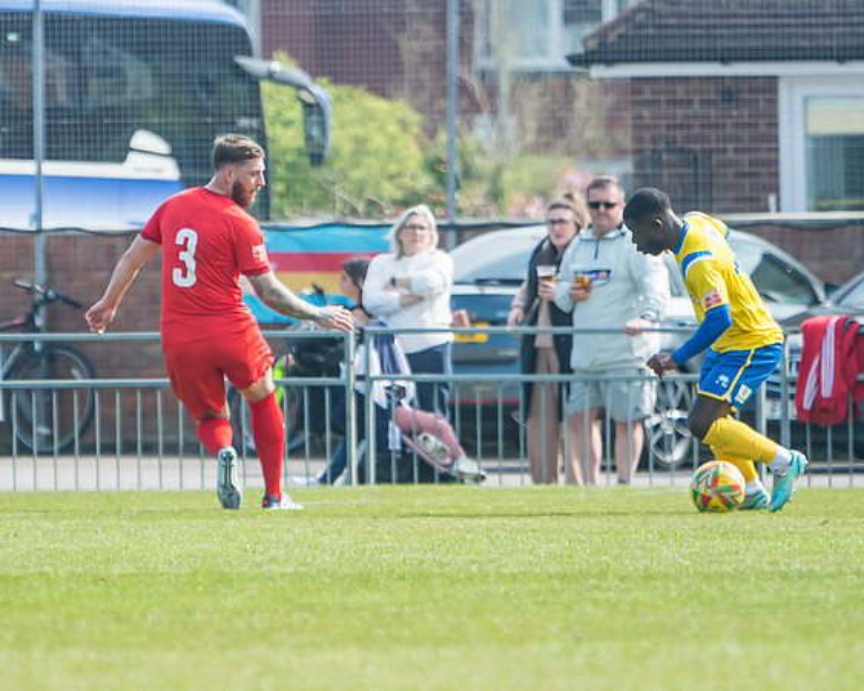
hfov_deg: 3.5
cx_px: 276
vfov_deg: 2.8
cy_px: 384
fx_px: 14253
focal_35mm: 558
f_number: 4
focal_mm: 250
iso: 400
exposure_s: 1/2000
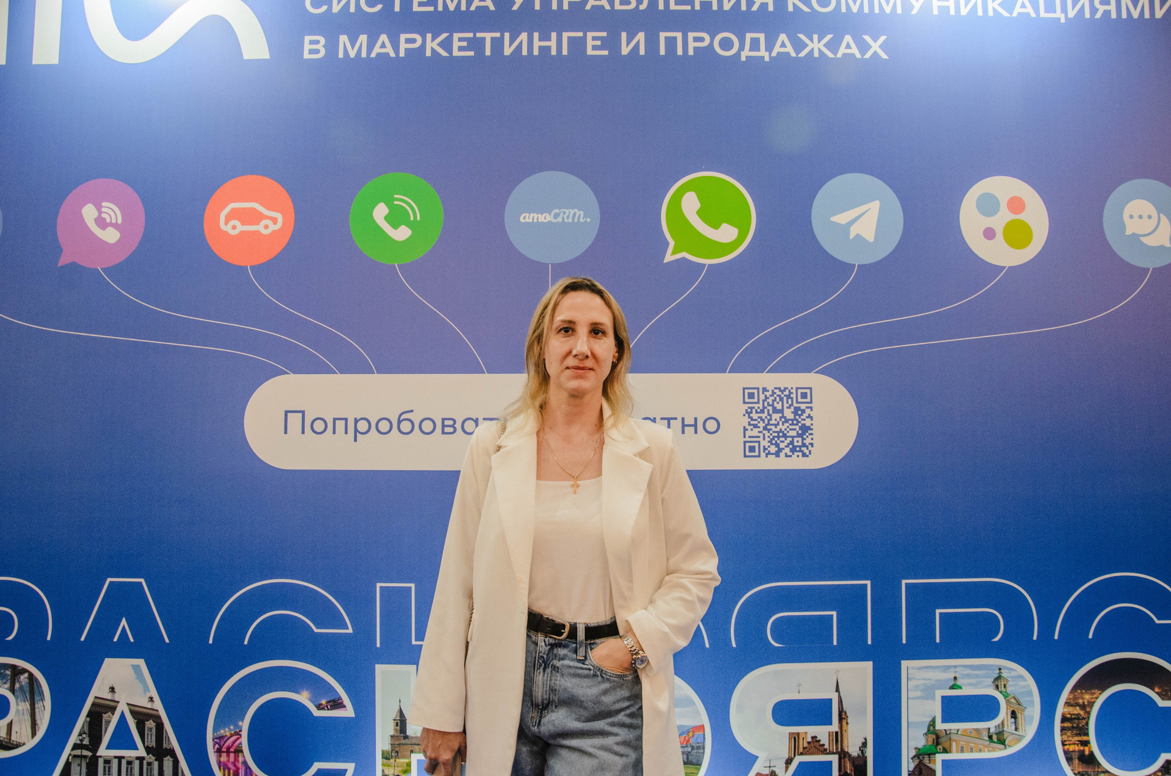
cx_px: 586
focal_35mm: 27
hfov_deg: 67.5
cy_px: 388
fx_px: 876
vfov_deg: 47.7
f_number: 4.5
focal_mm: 18
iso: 800
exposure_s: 1/50
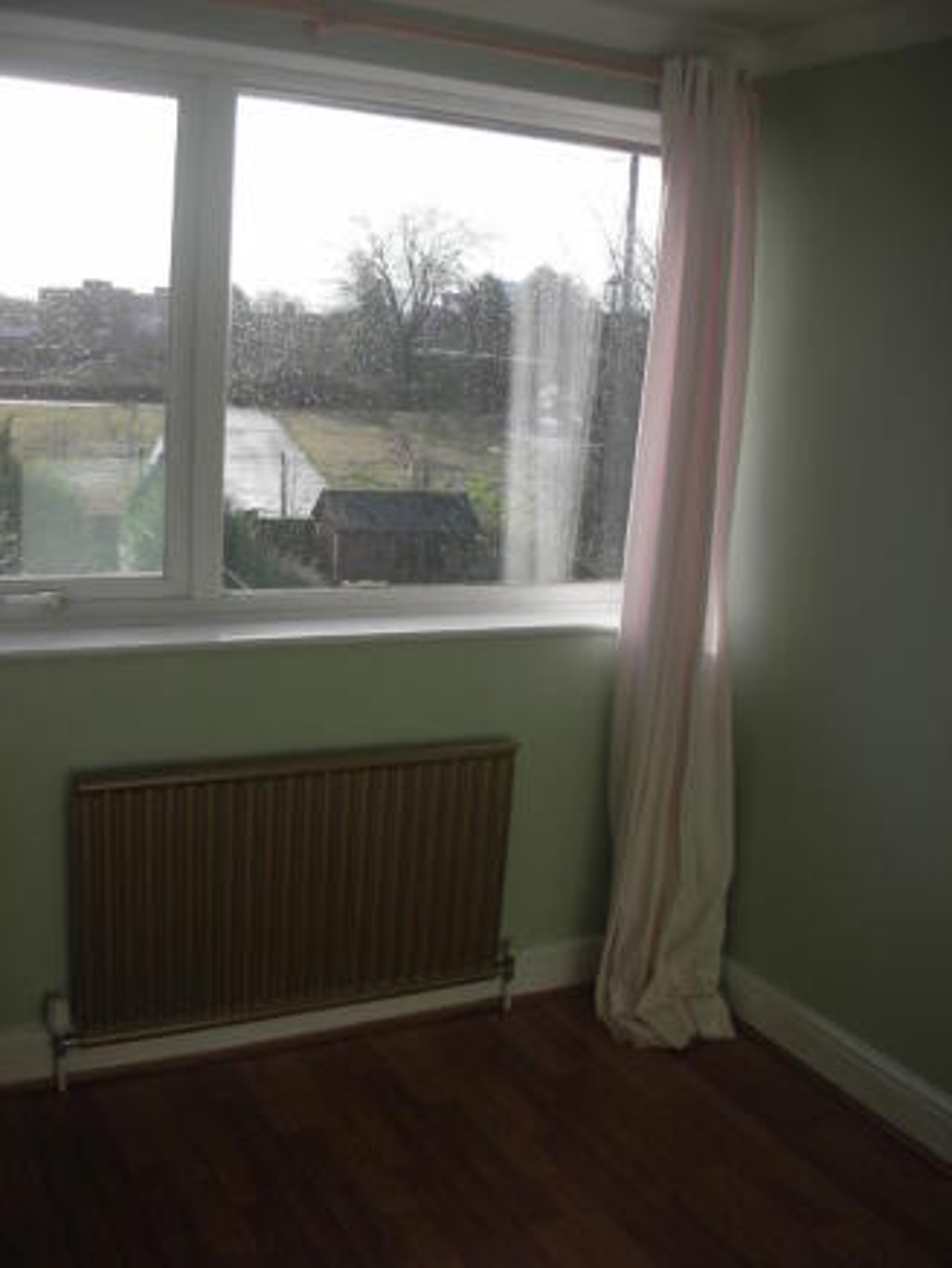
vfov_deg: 52.6
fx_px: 1283
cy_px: 634
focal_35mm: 35
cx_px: 476
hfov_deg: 40.7
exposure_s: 1/250
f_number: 3
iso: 50
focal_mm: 5.8
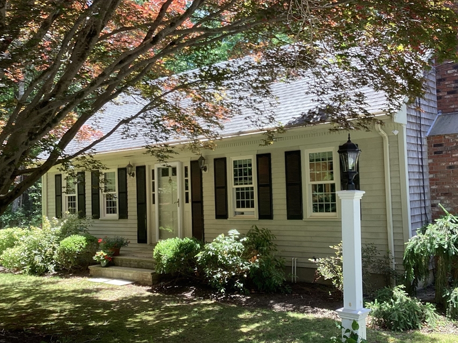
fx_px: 489
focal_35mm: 37
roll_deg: +2.4
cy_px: 167
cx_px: 257
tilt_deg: +3.4
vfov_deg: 38.6
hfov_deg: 50.0
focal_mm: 3.3
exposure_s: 1/120
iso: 40
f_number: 2.4
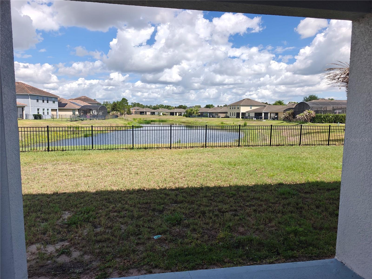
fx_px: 247
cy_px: 140
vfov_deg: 58.9
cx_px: 186
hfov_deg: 73.9
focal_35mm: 23
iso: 50
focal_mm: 6.06
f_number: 1.6
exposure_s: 1/1027
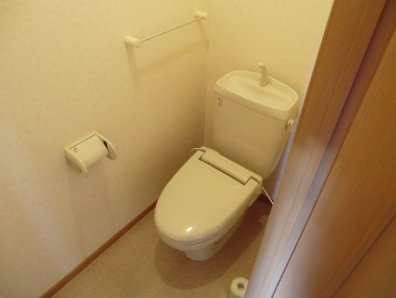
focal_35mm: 25
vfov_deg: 54.9
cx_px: 197
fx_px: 286
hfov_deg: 69.4
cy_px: 148
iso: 400
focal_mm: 4.3
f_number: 3.2
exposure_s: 1/15
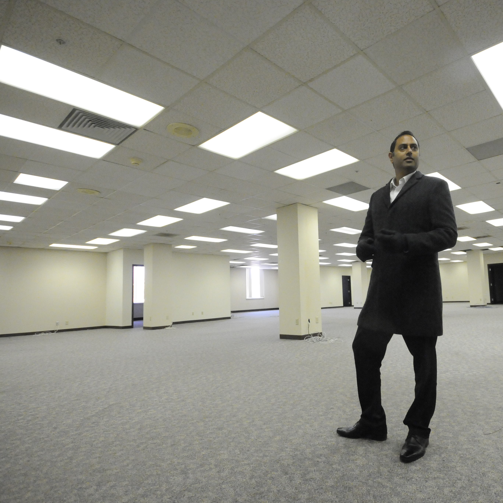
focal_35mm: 20
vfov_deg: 74.8
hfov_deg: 72.7
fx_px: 329
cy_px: 253
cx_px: 333
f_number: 5.6
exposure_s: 1/60
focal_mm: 10
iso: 3200
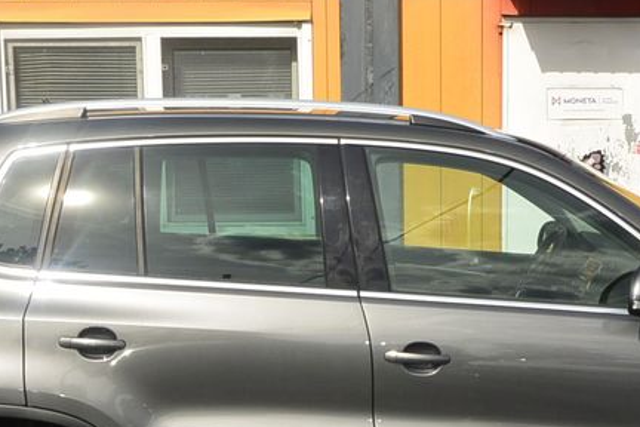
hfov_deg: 31.2
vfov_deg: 21.1
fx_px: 1138
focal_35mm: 64
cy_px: 300
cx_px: 421
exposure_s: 1/250
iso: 160
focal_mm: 10
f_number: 10
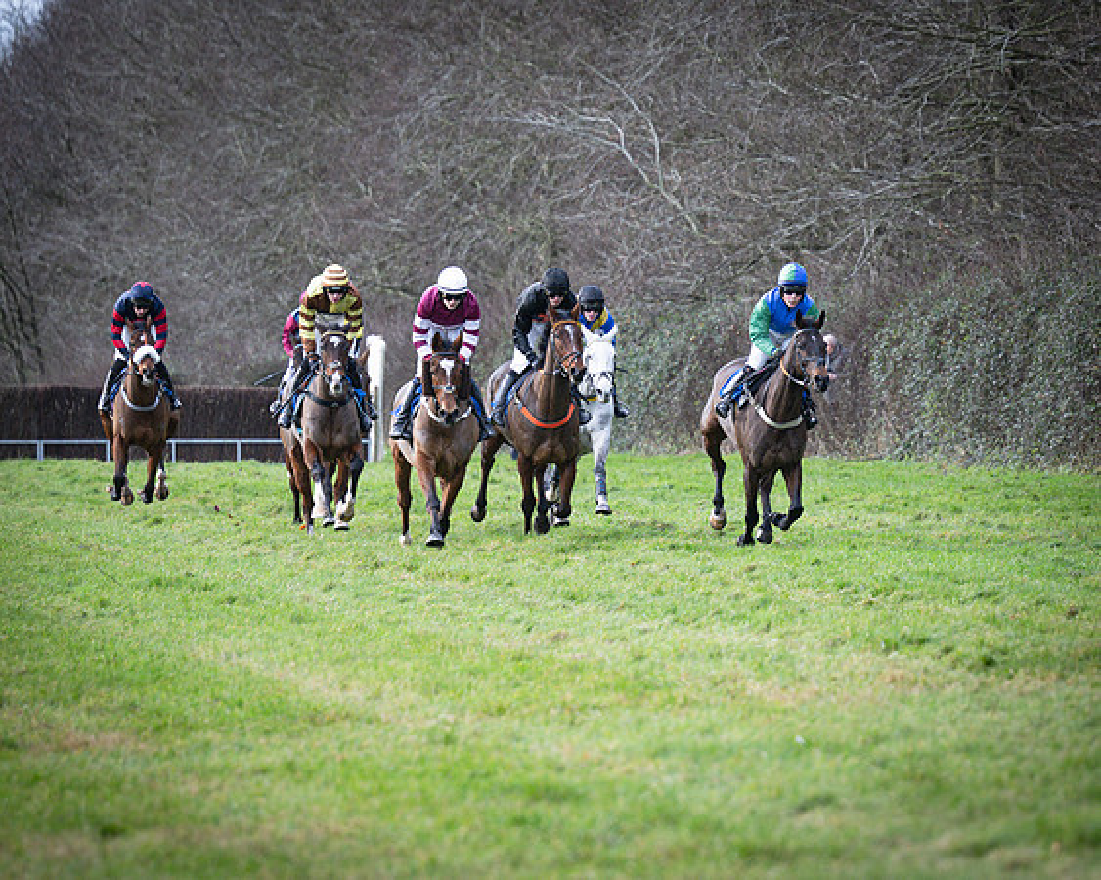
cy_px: 429
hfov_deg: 6.2
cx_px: 678
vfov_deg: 5.0
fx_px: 10144
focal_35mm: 311
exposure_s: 1/1250
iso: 400
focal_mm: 140
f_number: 2.8
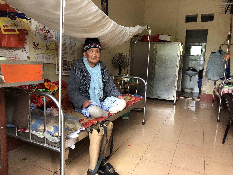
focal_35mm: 28
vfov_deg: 49.7
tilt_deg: -9.7
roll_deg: -1.7
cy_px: 88
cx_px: 116
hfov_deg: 63.4
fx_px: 188
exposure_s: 1/13
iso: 100
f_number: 1.8
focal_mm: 4
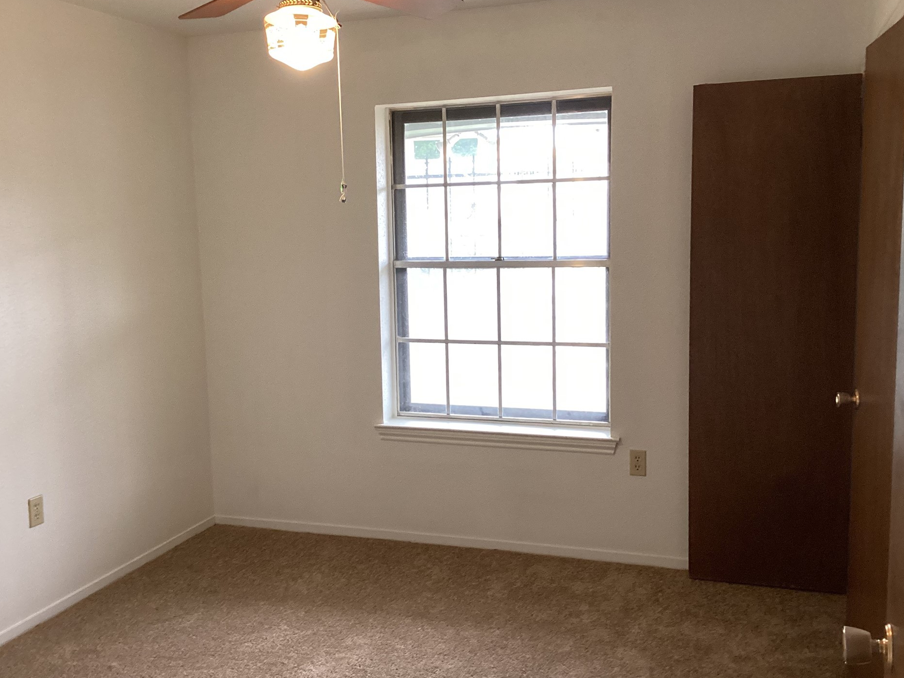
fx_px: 888
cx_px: 458
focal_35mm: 34
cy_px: 326
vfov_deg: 41.8
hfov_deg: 54.0
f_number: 2.4
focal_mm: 3.3
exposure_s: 1/60
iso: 200
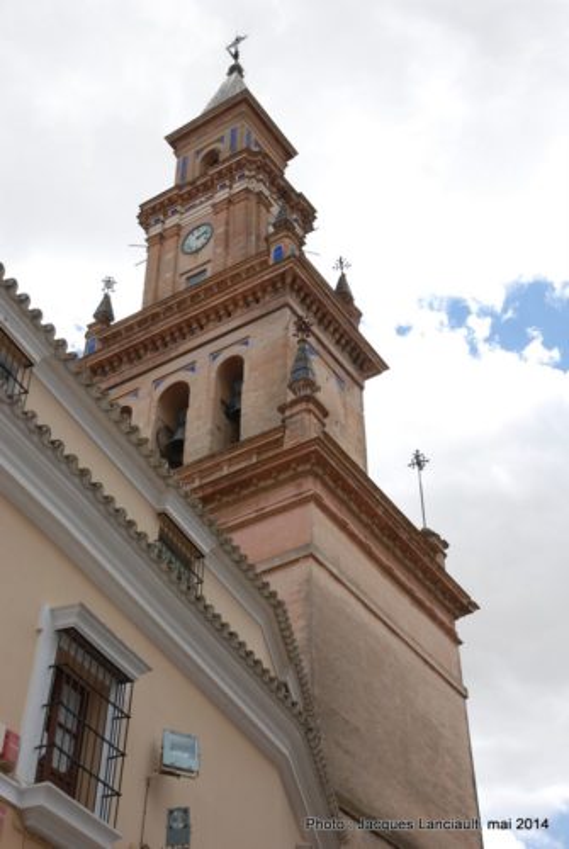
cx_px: 284
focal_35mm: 46
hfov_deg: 29.0
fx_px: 1099
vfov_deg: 42.3
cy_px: 424
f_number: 7.1
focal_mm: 31
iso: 100
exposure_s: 1/200
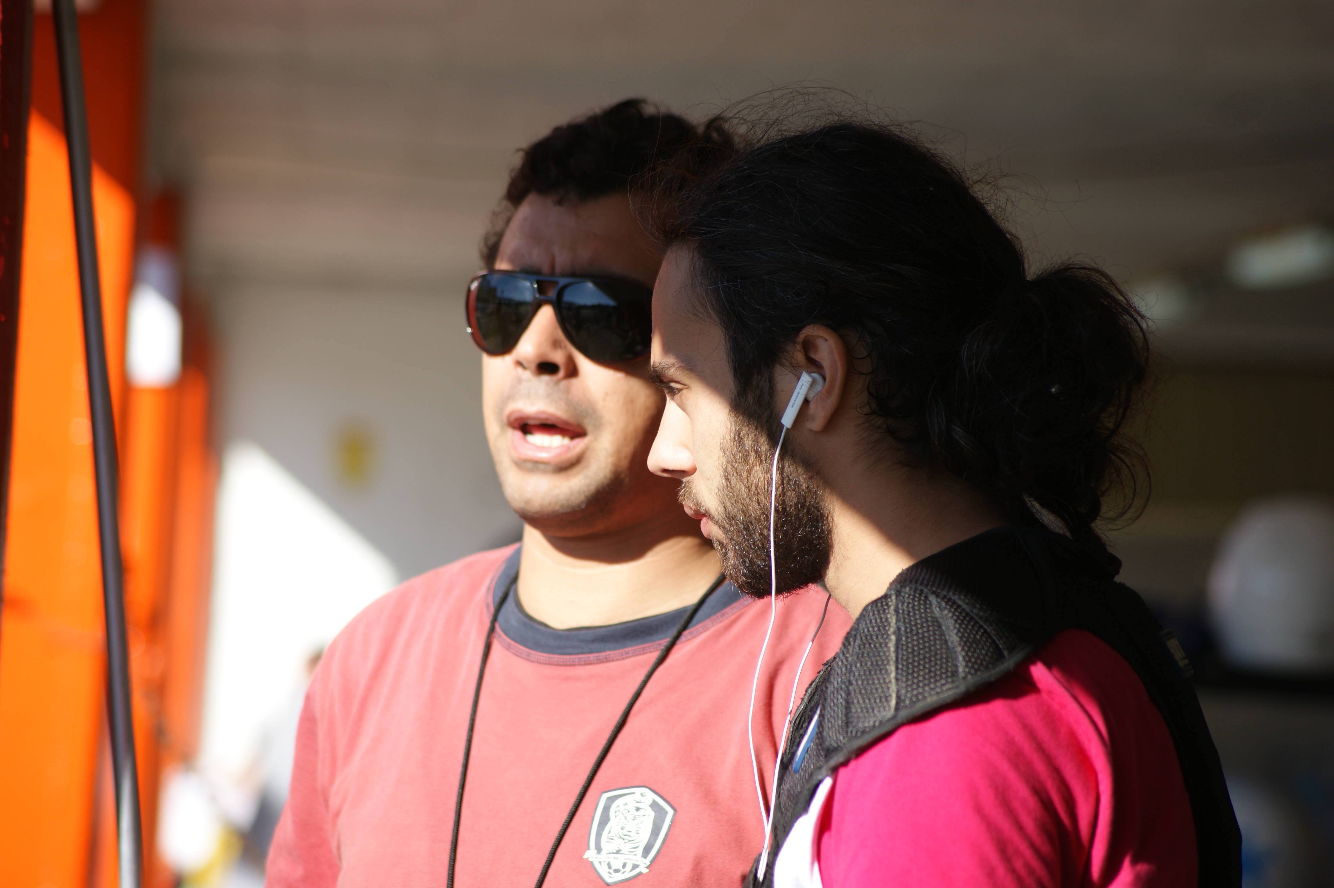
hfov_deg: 9.2
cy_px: 444
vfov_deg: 6.1
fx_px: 8332
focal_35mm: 225
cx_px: 667
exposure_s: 1/320
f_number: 5
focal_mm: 150
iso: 100
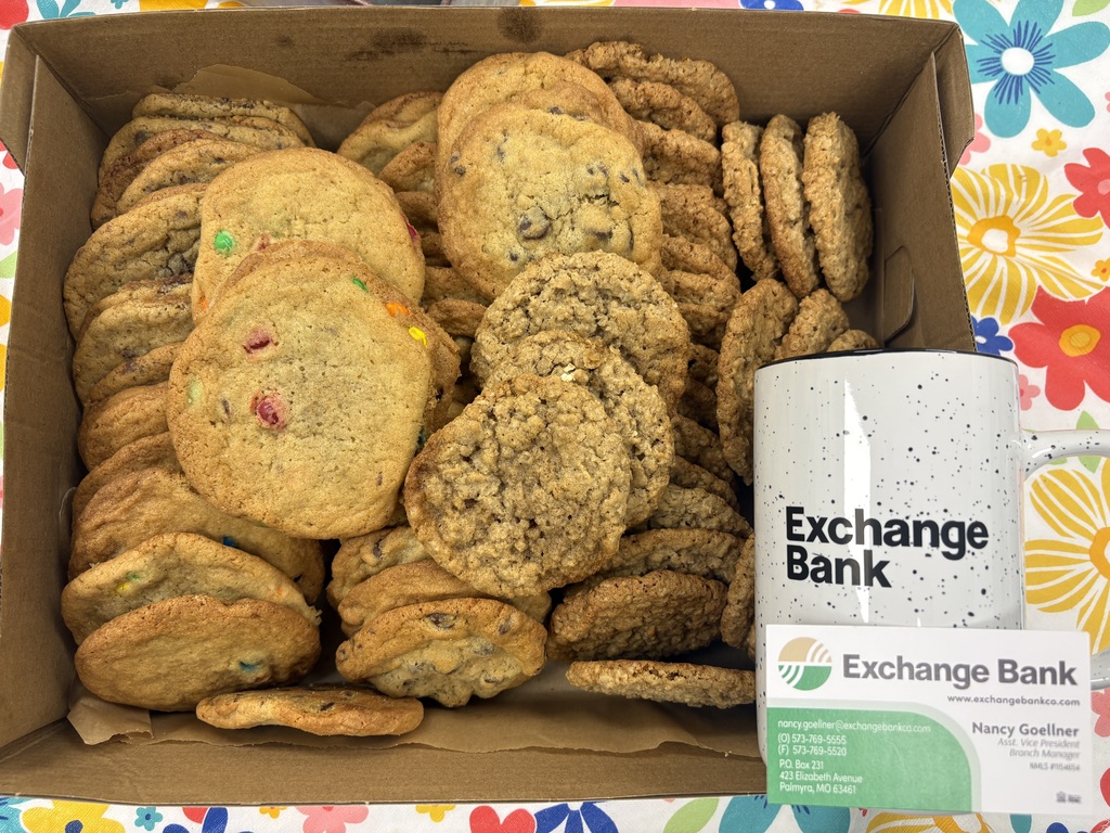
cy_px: 416
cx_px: 555
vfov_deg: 53.1
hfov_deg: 67.3
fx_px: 834
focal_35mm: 26
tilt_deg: -81.2
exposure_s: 1/60
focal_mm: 5.96
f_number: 1.6
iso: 64
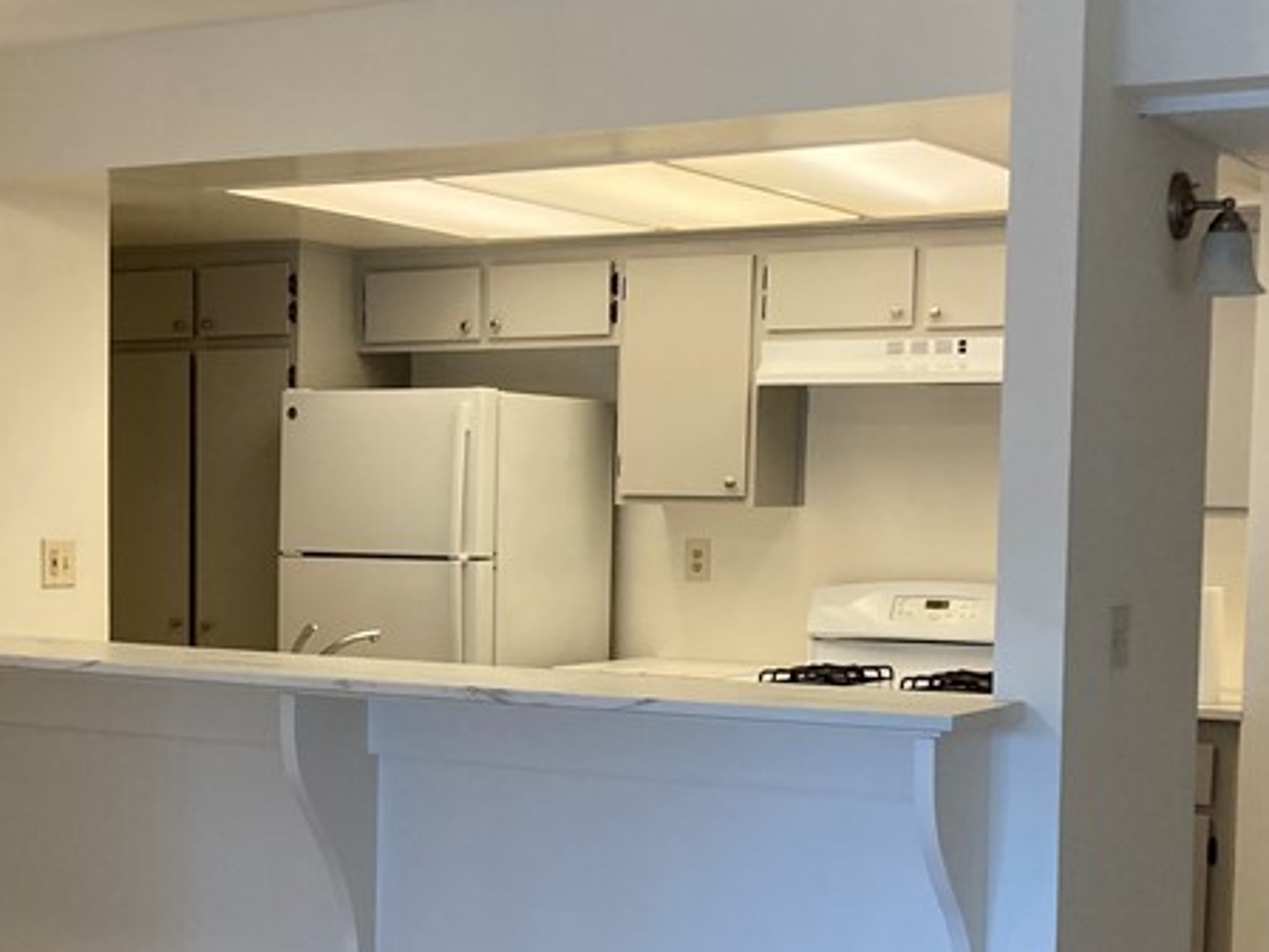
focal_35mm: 64
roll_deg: -0.3
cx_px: 377
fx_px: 2346
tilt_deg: -4.9
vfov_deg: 22.7
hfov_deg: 29.9
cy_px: 708
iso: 64
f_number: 1.8
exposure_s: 1/60
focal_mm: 3.99
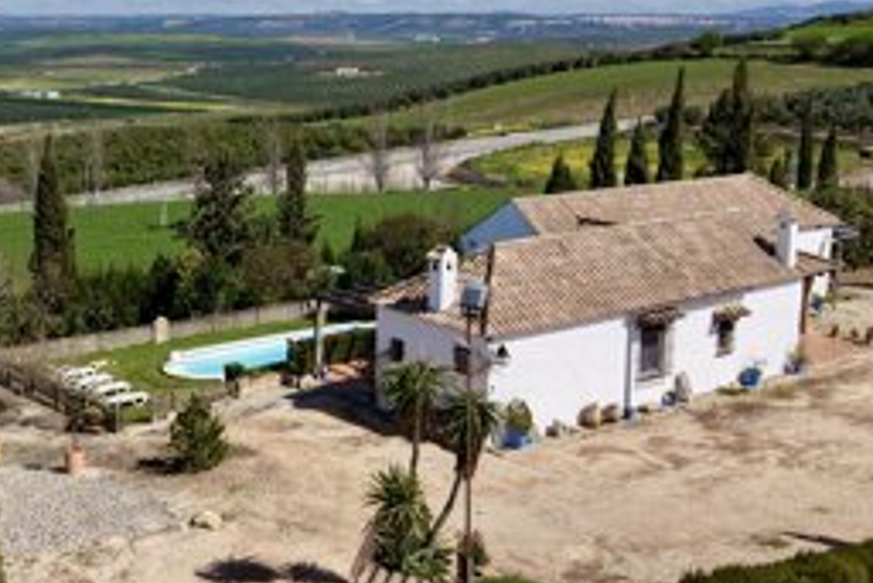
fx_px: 946
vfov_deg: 34.2
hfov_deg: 48.8
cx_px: 304
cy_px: 245
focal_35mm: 39
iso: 140
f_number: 1.8
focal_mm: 8.67
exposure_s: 1/200
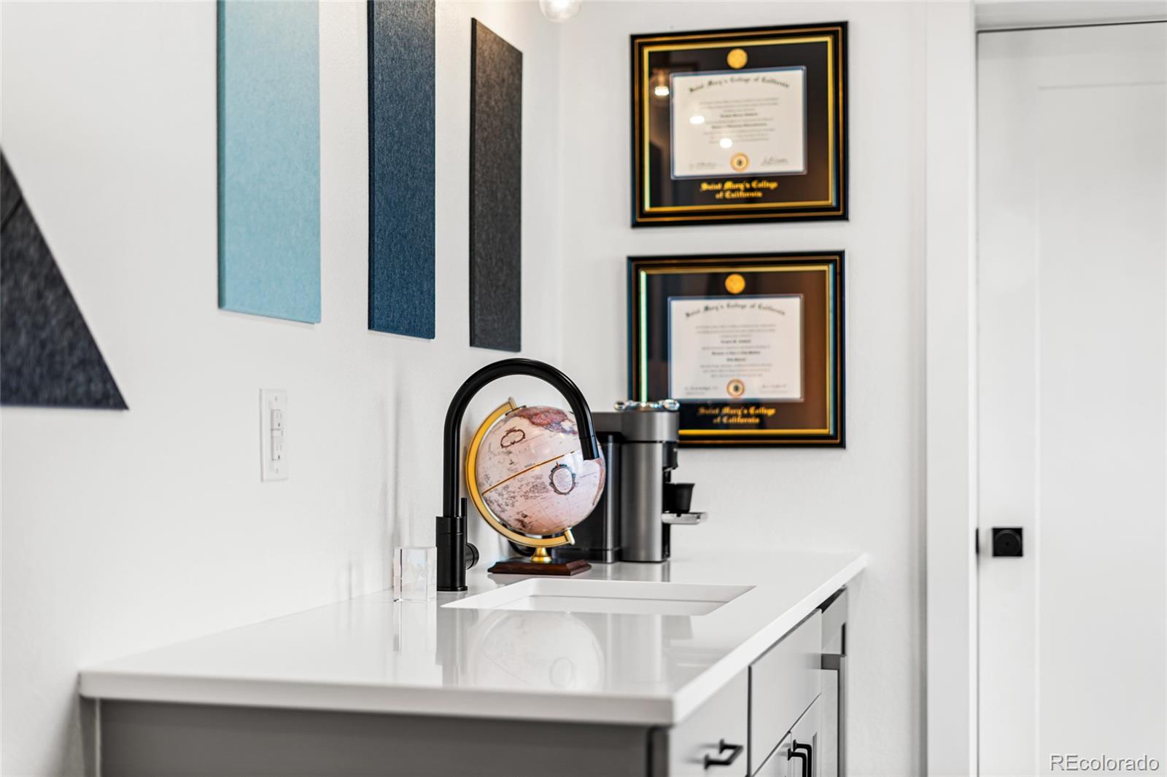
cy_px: 388
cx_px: 584
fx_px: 1620
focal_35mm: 50
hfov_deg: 39.6
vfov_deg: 27.0
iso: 100
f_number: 1.8
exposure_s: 1/60
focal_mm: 50
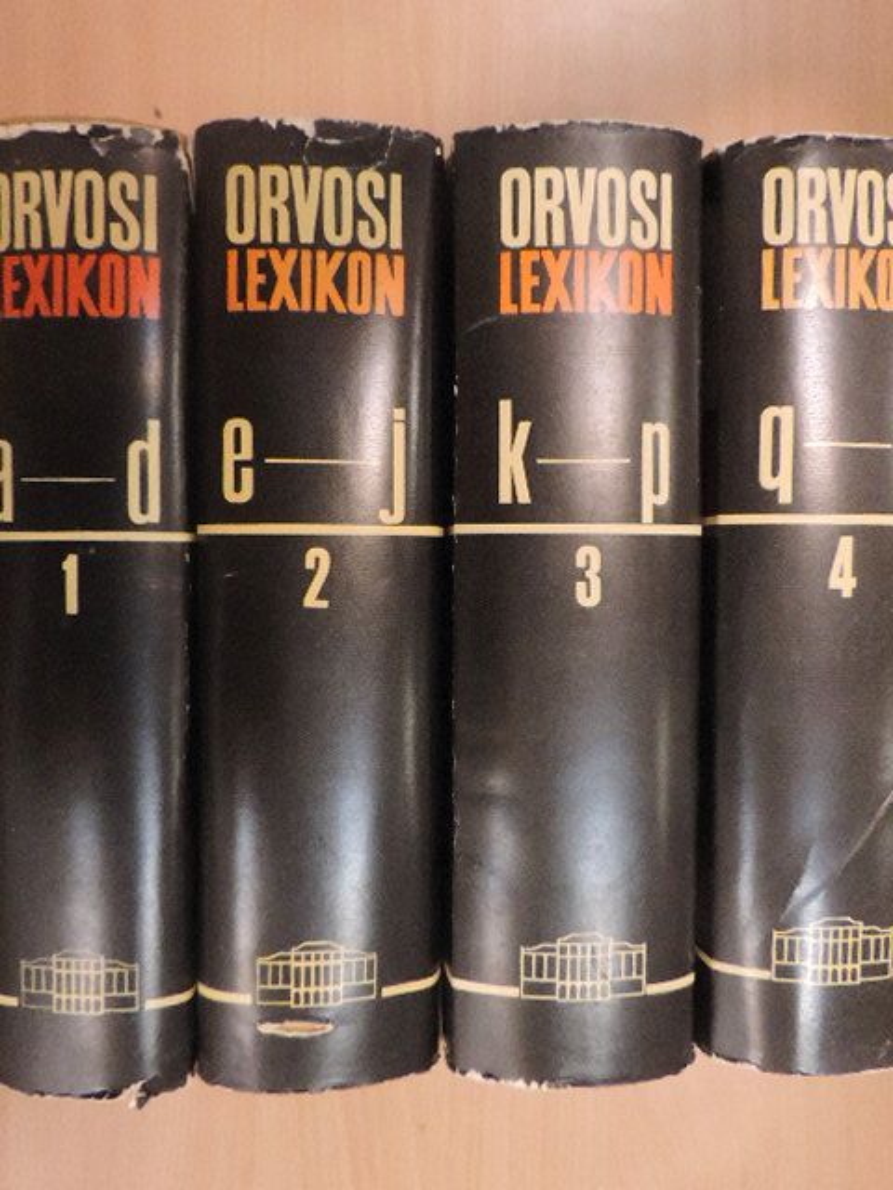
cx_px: 446
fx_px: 963
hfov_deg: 49.7
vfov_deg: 63.4
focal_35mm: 28
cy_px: 595
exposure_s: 1/100
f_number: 3.1
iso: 1600
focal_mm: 4.9
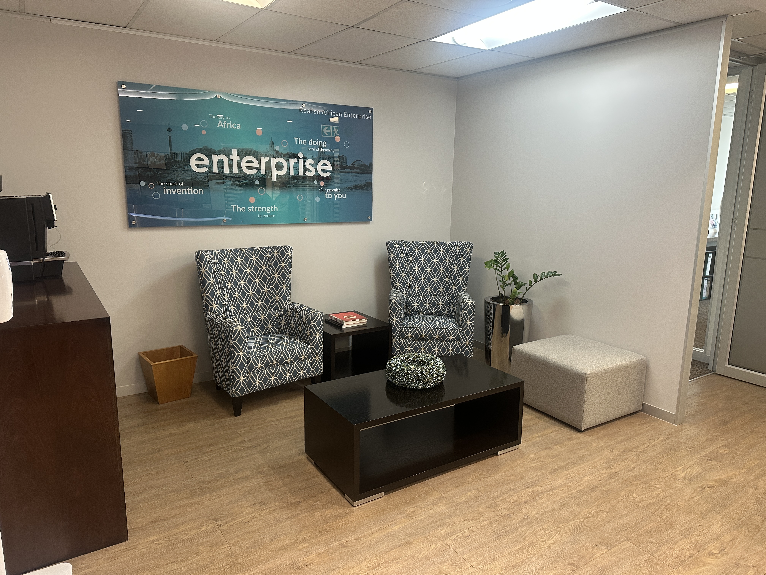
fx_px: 531
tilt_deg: -9.5
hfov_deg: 71.6
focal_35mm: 24
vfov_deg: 56.8
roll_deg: -0.5
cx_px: 383
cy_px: 288
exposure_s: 1/50
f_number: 1.78
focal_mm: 6.86
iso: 250
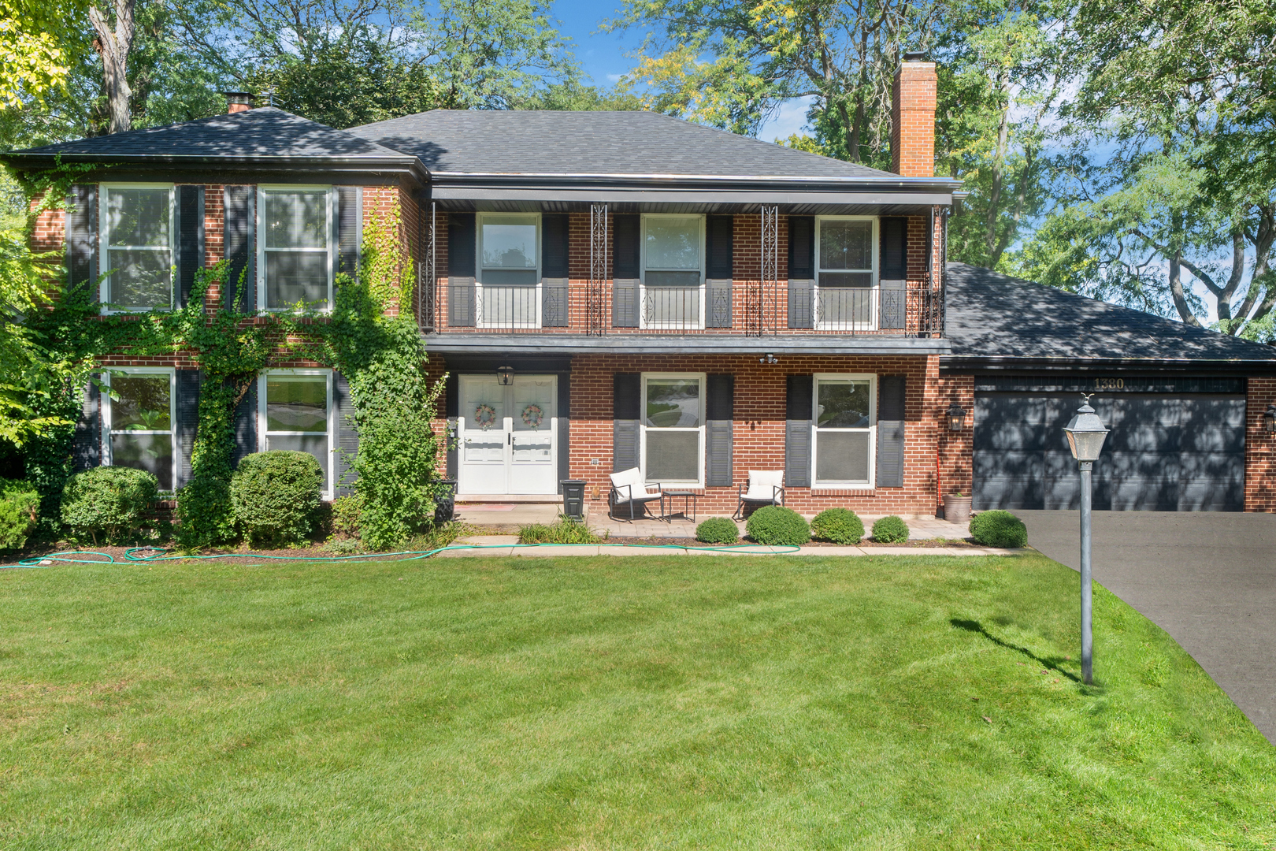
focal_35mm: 36
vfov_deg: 36.9
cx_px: 638
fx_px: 1276
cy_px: 426
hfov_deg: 53.1
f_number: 9
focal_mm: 24
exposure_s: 1/30
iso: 50
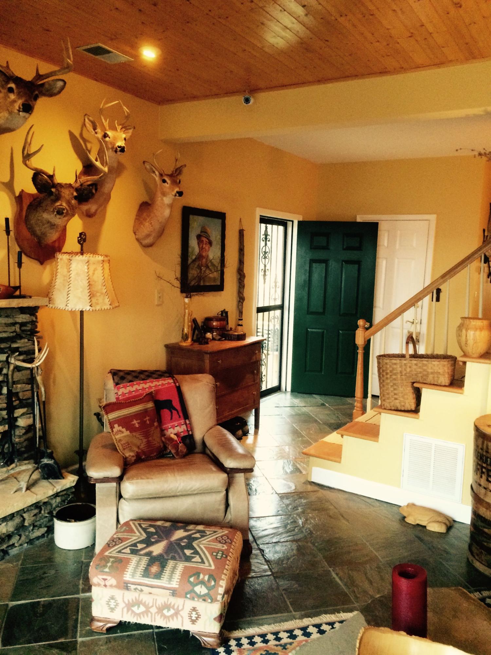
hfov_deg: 48.2
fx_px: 548
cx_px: 246
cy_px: 328
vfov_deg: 61.7
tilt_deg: -8.3
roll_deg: -0.8
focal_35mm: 29
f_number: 2.2
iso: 250
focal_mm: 4.15
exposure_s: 1/30
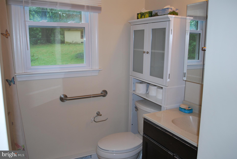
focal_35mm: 30
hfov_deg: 61.9
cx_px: 118
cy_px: 80
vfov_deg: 43.7
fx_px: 198
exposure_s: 1/60
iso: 200
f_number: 3.8
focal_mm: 20
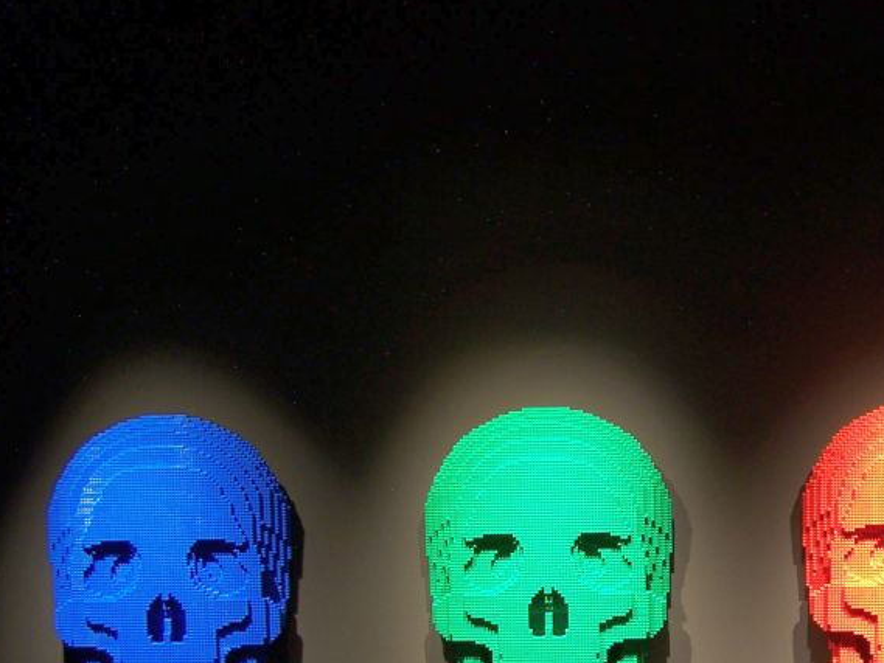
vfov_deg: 20.1
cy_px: 565
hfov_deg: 26.3
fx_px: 1839
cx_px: 752
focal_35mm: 72
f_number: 2.8
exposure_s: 1/2
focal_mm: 6.7
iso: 80
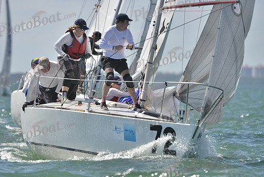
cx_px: 105
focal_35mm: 489
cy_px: 95
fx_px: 3589
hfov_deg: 4.2
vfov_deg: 2.8
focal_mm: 400
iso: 200
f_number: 6.3
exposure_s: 1/1250
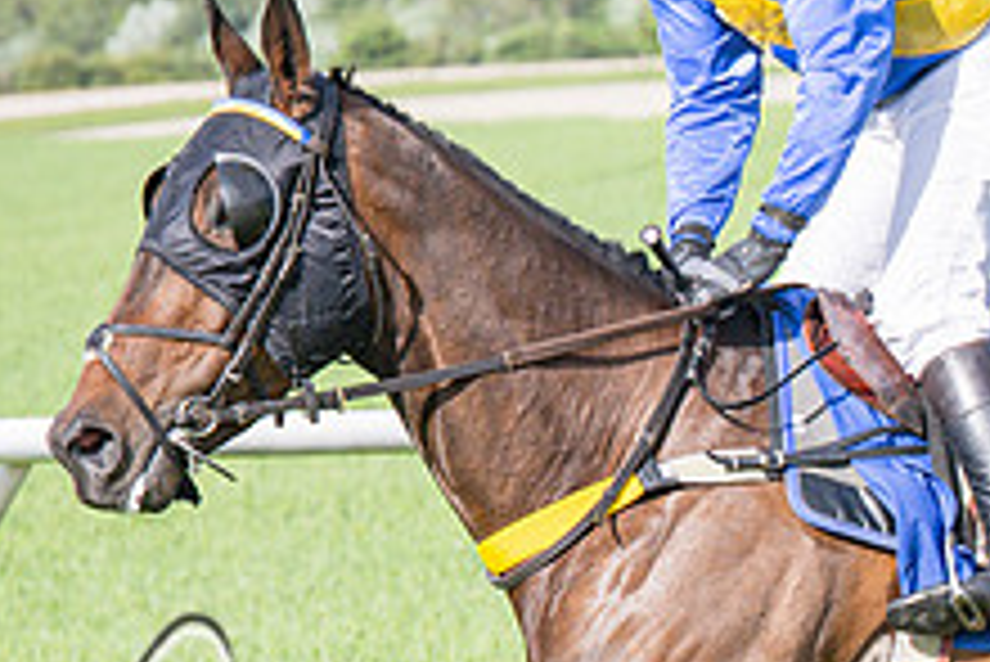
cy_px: 624
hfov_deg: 4.7
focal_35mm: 437
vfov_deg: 3.1
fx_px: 12025
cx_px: 263
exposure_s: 1/1600
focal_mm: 76
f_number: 4.5
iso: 200
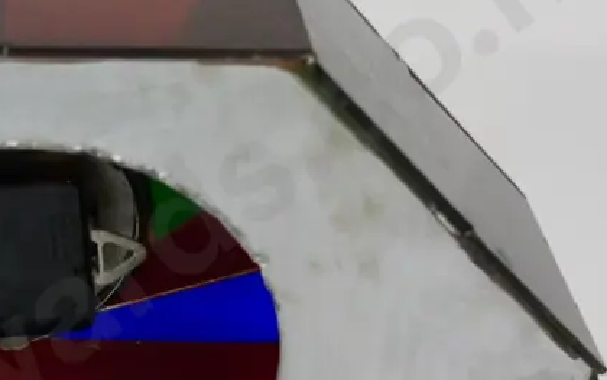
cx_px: 20
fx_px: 1539
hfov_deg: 21.6
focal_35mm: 93
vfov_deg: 13.9
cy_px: 357
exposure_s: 1/125
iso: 3200
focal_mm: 18
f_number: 4.5
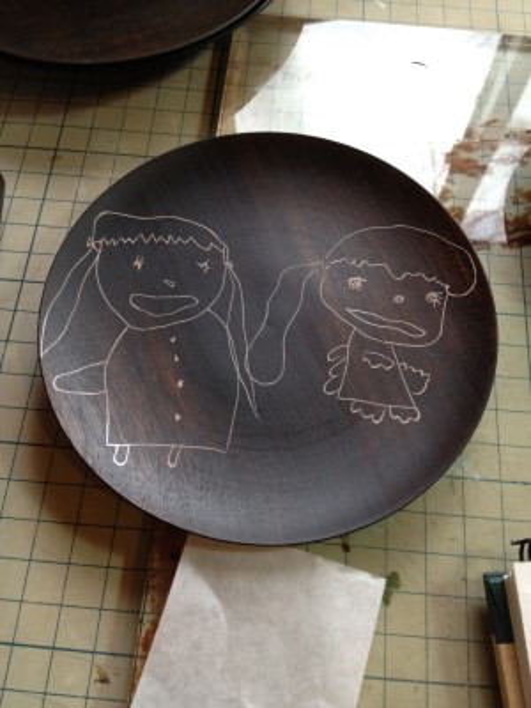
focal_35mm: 35
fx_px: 716
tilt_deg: -65.9
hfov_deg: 40.7
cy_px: 354
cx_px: 266
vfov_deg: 52.6
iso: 64
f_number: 2.4
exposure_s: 1/20
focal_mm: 4.28
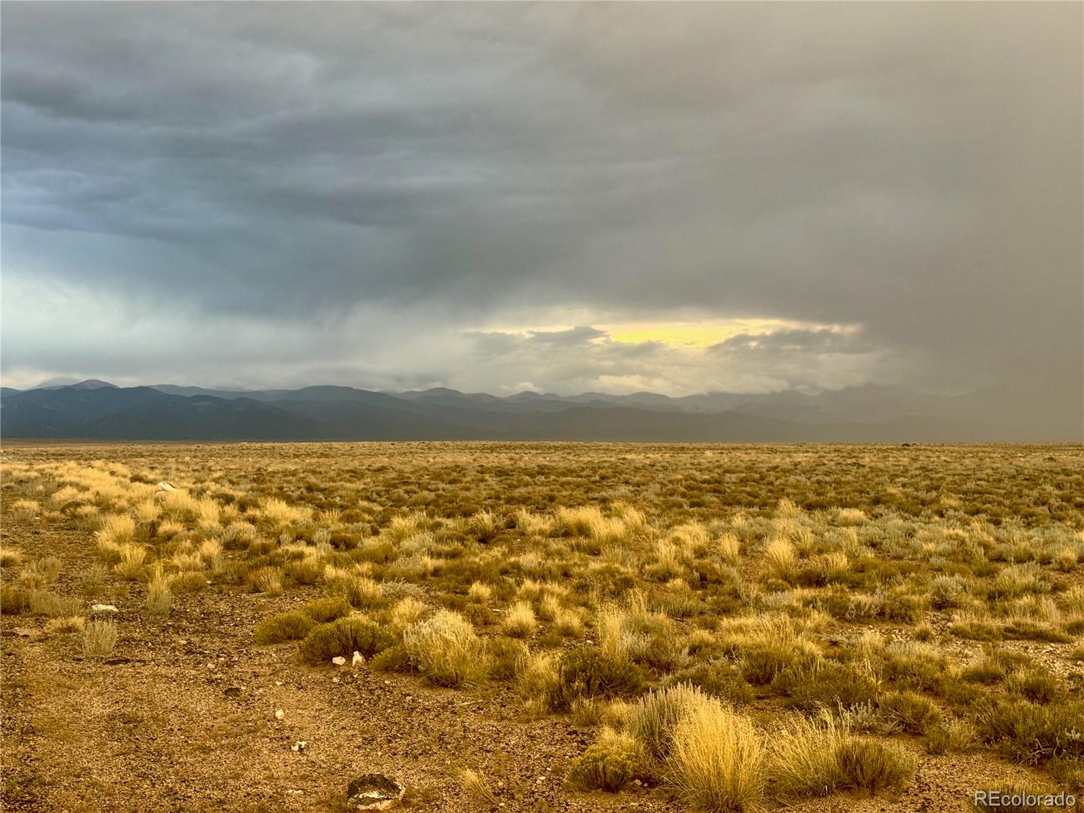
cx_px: 542
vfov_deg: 30.3
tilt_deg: +1.7
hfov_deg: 39.7
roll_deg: +0.5
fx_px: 1503
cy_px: 406
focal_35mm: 48
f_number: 1.78
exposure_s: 1/121
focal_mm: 6.76
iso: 80
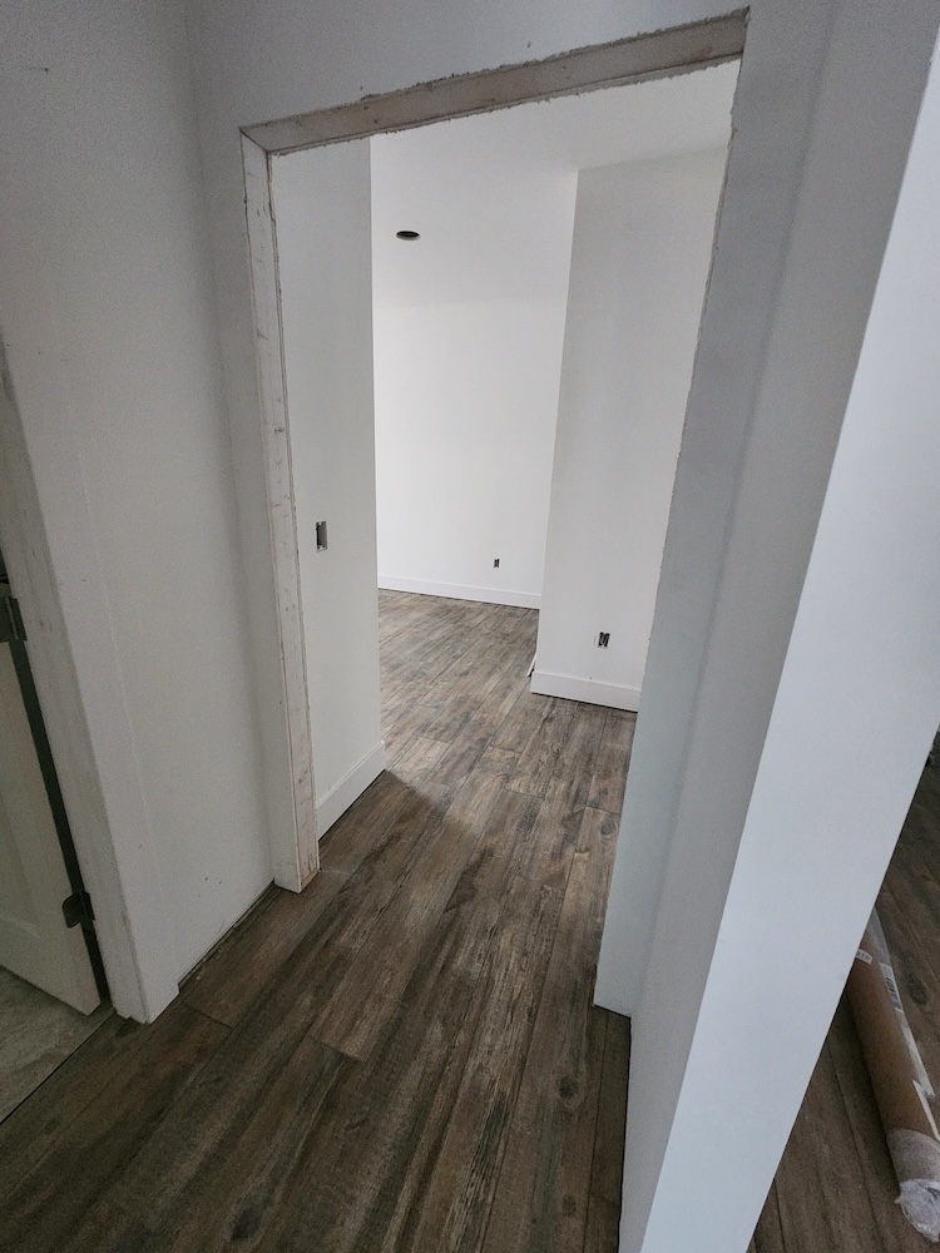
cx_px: 470
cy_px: 626
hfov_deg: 89.9
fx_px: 471
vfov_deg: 106.2
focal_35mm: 13
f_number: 2.2
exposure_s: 1/24
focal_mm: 2.2
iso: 640
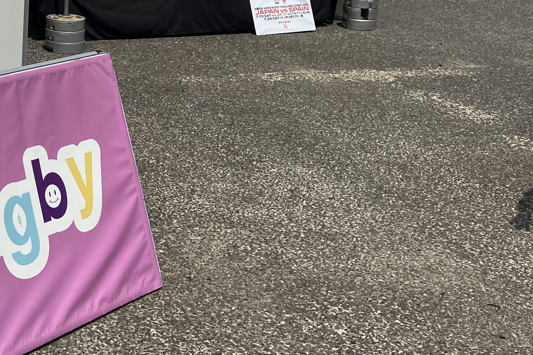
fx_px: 1066
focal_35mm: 72
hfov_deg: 26.4
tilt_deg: -7.8
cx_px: -18
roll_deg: +0.5
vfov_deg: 18.3
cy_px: -26
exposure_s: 1/4878
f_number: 1.8
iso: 32
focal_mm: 3.99
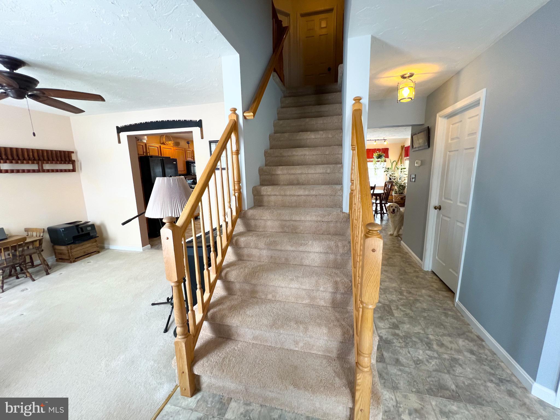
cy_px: 210
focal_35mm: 13
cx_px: 280
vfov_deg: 89.9
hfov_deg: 106.2
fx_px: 210
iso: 200
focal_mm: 1.57
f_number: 1.8
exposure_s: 1/120
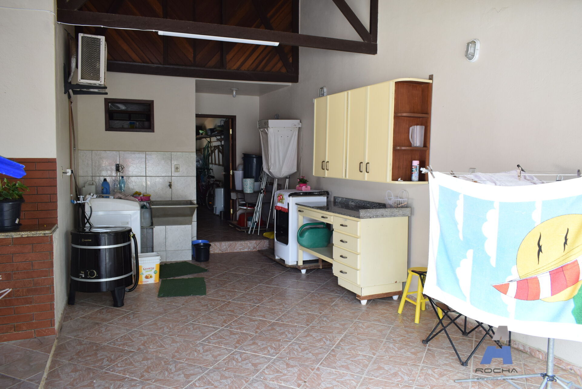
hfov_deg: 67.3
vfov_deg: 48.0
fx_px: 437
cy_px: 194
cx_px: 291
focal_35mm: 27
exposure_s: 1/60
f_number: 5
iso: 720
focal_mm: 18
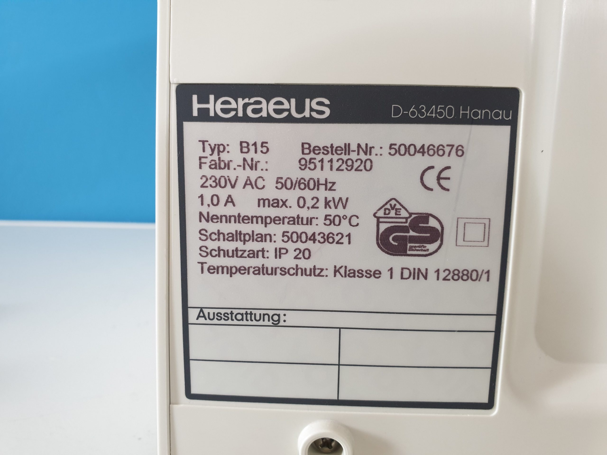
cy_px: 228
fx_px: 456
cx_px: 304
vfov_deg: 53.1
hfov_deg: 67.3
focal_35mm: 26
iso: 320
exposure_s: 1/33
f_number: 2.4
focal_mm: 4.3
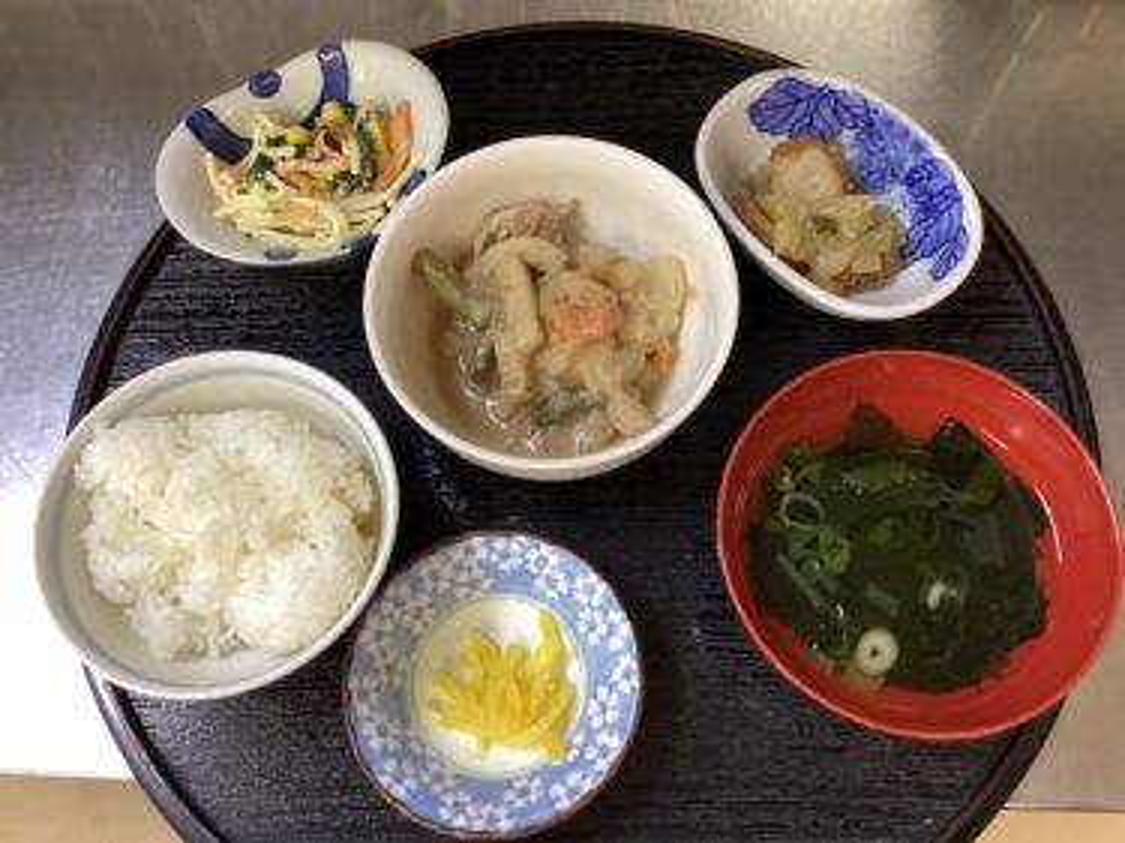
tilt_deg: -70.1
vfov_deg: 45.4
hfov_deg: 58.4
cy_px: 422
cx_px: 562
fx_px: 1007
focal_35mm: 31
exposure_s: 1/50
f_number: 2.4
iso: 200
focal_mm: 3.3
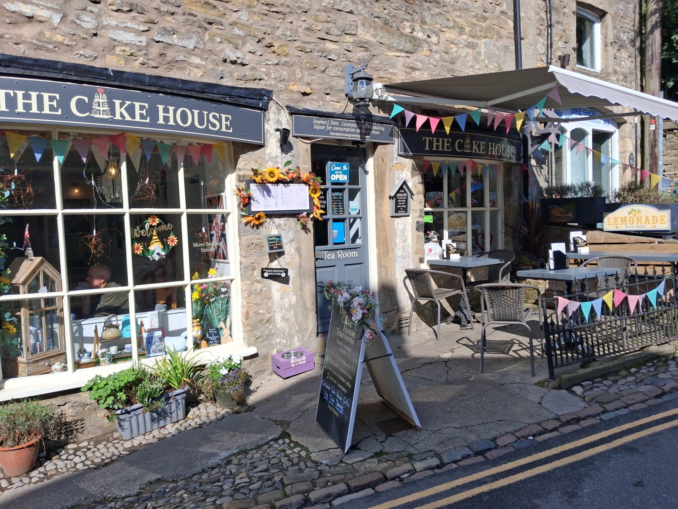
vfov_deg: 51.4
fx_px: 529
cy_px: 254
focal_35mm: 27
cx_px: 339
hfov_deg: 65.3
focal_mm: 4
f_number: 1.8
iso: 20
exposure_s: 1/741
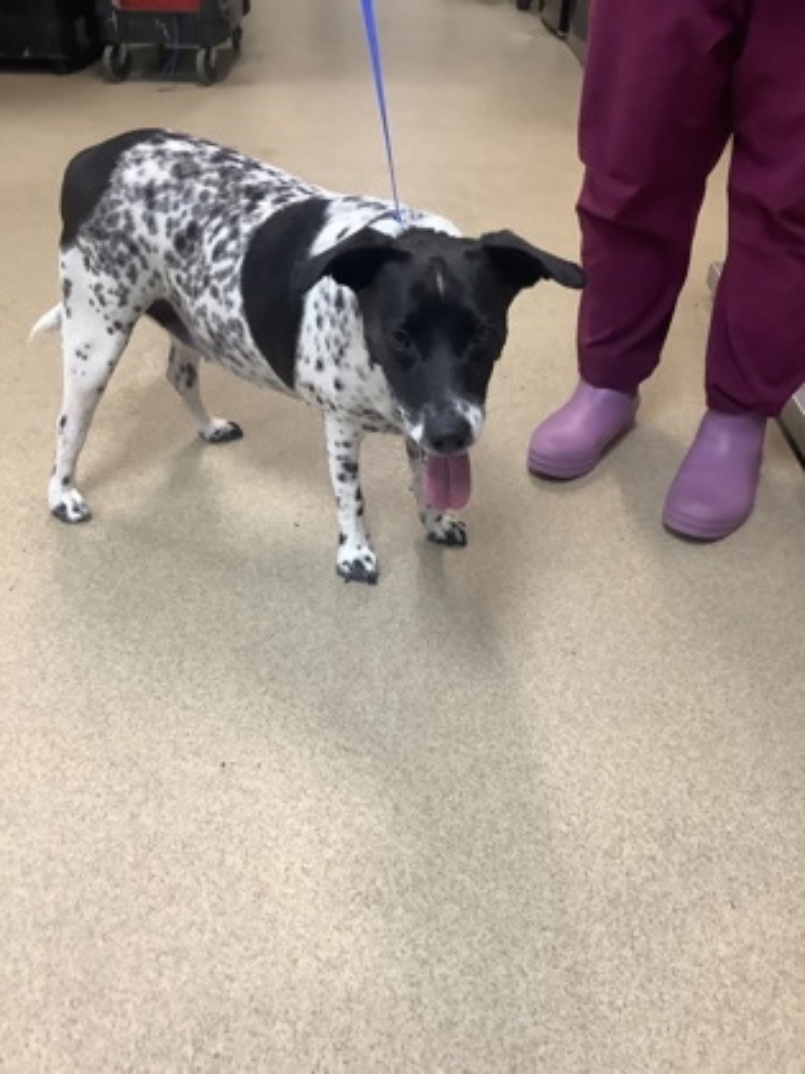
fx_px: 961
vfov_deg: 58.4
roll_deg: -1.8
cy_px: 537
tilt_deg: -35.0
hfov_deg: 45.4
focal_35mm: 31
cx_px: 402
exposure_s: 1/60
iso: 200
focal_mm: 3.3
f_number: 2.4
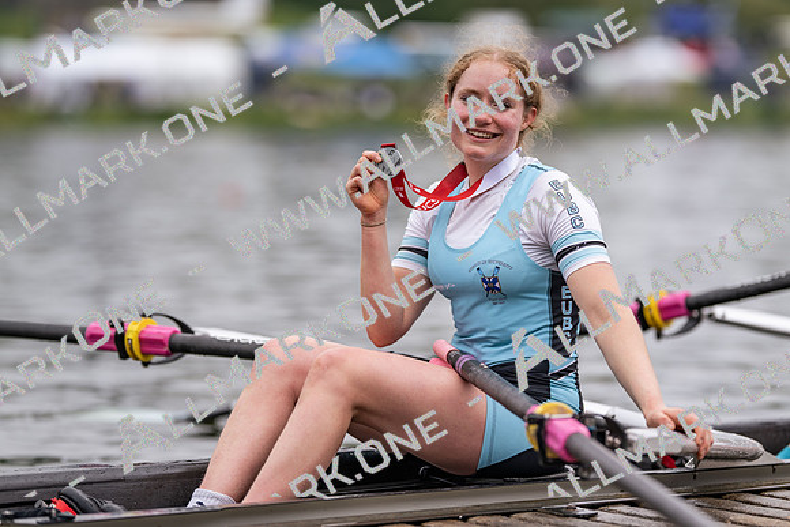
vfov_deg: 10.2
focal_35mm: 135
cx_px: 395
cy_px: 264
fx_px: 2963
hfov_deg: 15.2
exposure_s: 1/2000
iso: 64
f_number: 1.8
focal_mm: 135
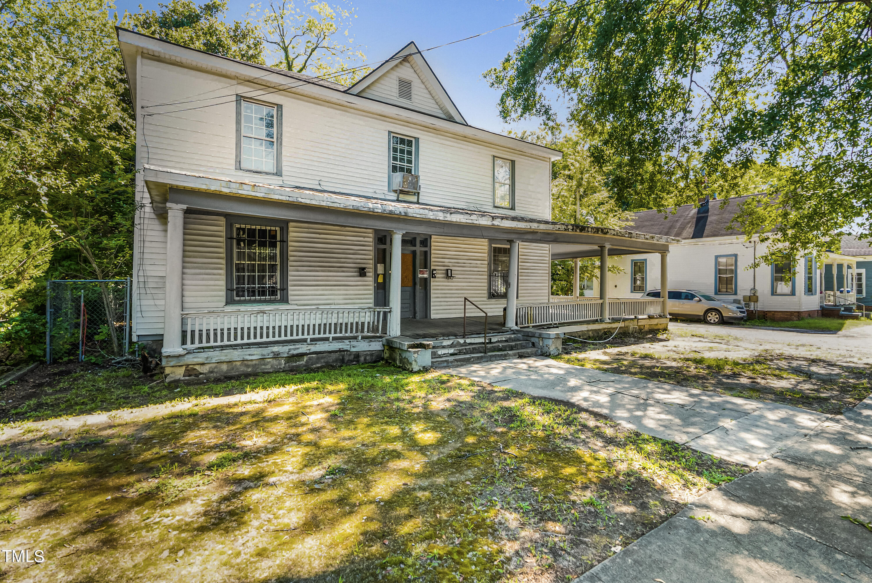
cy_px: 292
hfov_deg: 96.7
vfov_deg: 73.8
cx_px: 436
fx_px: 388
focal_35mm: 16
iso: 1250
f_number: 7.1
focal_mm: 16
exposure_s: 1/50
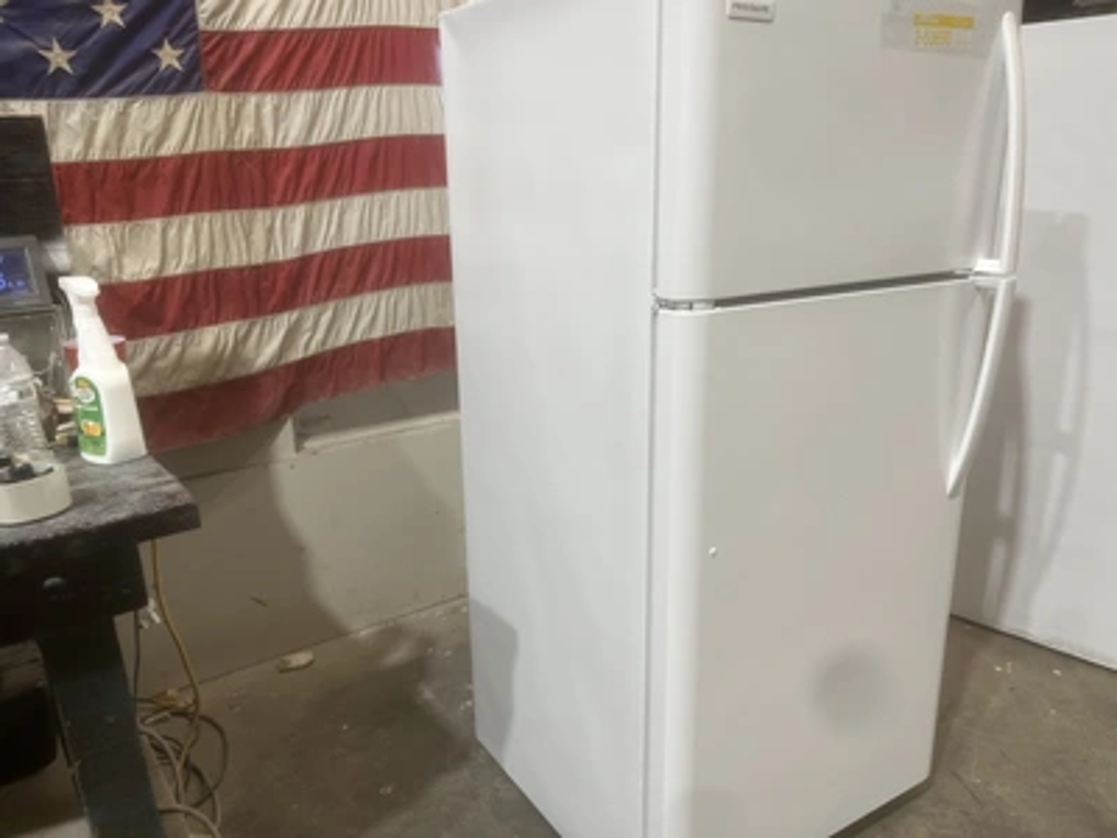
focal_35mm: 26
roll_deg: +2.8
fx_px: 839
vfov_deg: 53.1
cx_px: 558
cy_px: 419
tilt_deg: -15.6
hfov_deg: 67.3
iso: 125
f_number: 1.6
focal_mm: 5.1
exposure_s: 1/120
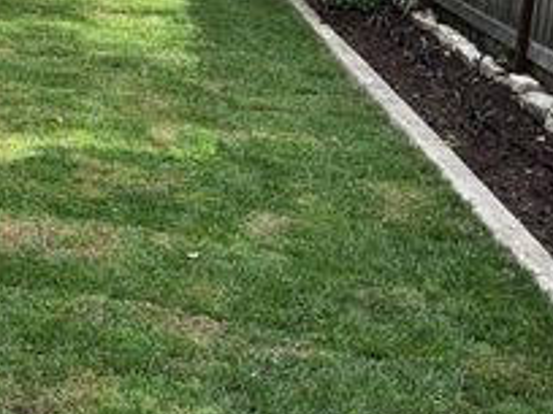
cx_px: -95
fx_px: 1118
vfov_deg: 20.8
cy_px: 101
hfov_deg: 25.2
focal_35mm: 70
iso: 80
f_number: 1.78
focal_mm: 6.76
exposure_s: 1/812
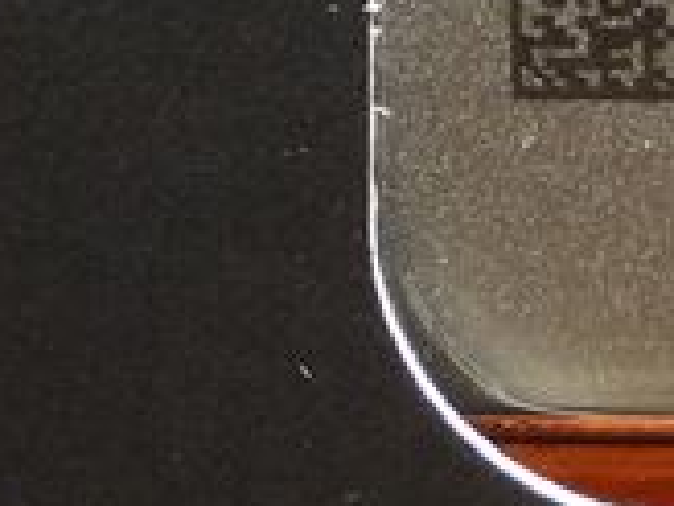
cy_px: -506
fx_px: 6698
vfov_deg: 4.3
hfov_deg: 5.7
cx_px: 1270
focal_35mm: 344
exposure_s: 1/30
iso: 200
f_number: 3.5
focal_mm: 9.8
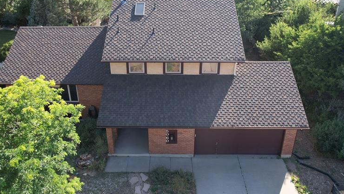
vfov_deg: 36.6
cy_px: 78
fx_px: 292
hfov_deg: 61.0
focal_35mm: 32
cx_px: 163
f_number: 2.8
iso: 140
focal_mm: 8.38
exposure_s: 1/500
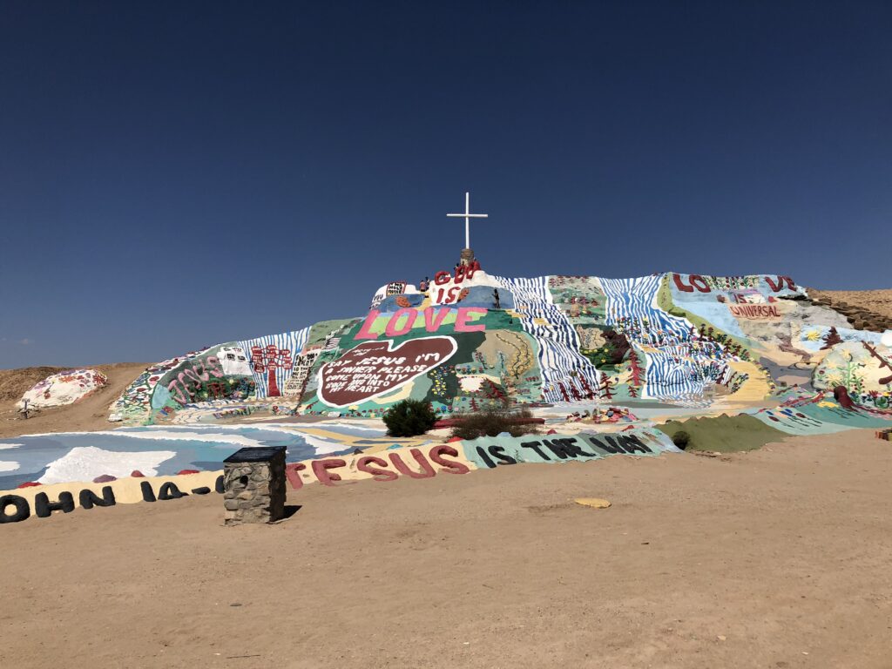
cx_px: 446
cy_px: 334
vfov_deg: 49.7
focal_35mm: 28
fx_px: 722
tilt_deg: +6.8
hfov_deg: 63.4
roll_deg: +0.4
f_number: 1.8
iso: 20
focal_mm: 3.99
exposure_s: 1/5348
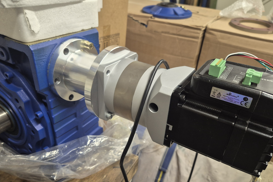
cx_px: 147
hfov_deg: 65.4
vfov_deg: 46.2
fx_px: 212
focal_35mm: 28
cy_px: 105
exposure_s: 1/100
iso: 320
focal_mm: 5.4
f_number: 1.8
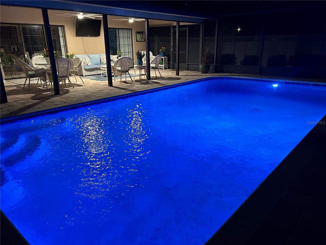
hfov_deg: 67.3
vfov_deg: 53.1
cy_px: 122
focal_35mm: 26
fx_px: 245
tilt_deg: -18.5
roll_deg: +0.6
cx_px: 163
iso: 500
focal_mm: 5.7
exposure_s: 1/40
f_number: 1.5
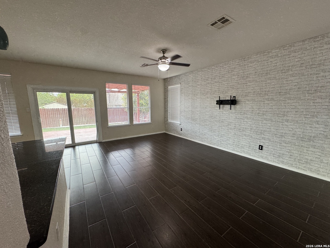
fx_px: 133
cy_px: 124
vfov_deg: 85.7
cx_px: 165
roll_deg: +0.8
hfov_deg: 102.1
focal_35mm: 14
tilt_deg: -8.3
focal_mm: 2.22
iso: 160
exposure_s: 1/60
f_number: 2.2
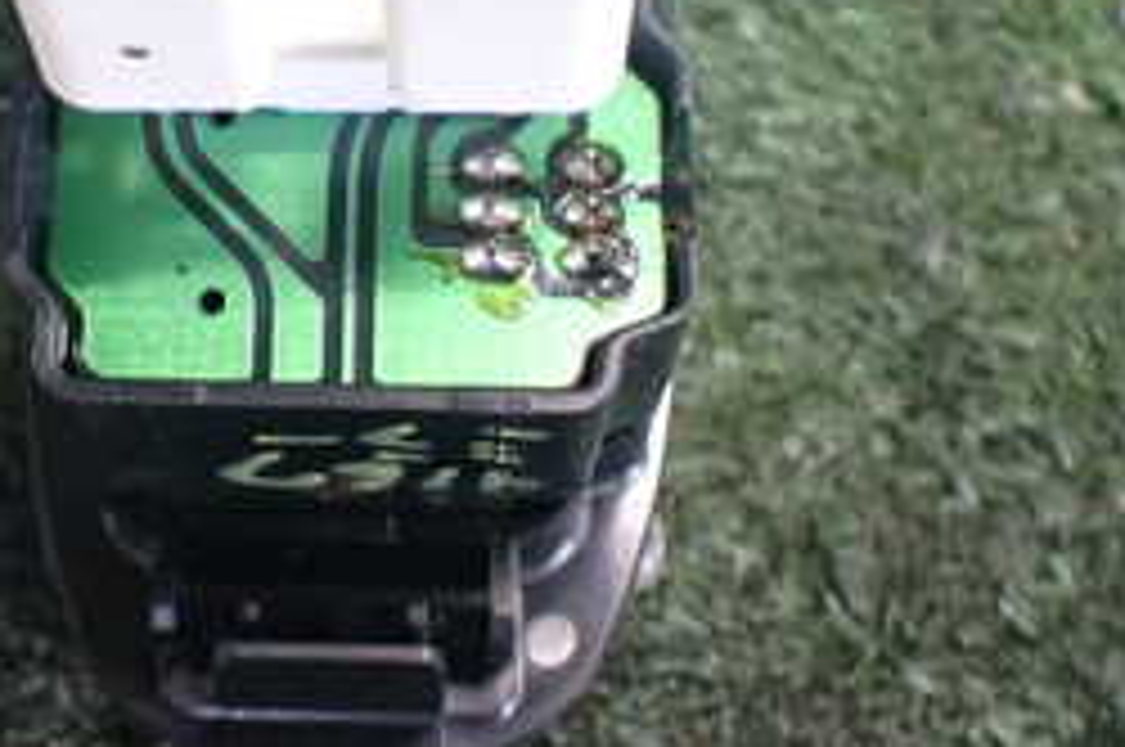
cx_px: 333
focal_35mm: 75
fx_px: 2341
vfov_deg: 17.9
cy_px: 86
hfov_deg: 26.8
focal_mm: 5.4
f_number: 2.3
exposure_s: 1/80
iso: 800
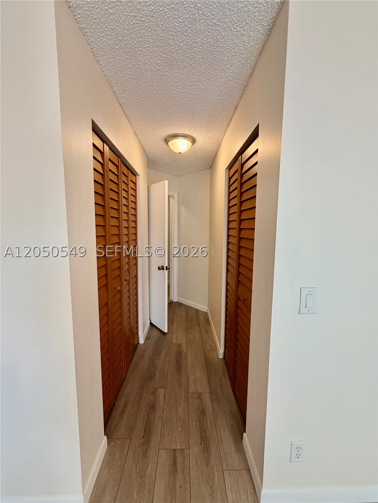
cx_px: 189
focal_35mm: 14
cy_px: 252
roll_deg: -0.6
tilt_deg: -6.3
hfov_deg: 85.7
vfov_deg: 102.1
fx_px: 204
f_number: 2.2
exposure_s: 1/120
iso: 320
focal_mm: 2.22
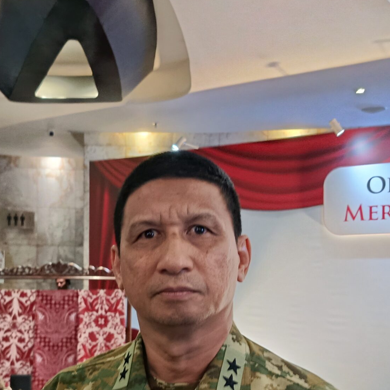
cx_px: 142
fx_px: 625
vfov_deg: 34.1
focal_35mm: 49
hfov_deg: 34.5
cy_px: 283
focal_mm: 5.24
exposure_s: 1/25
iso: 1164
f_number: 1.7
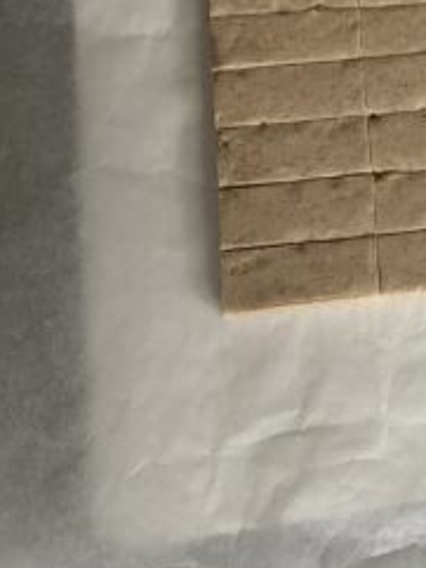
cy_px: 92
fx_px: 885
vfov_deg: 34.2
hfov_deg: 26.0
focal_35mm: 54
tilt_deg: -74.6
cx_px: 397
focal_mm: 4.25
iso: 200
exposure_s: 1/60
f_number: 1.8
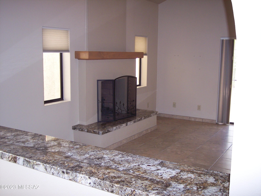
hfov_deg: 47.9
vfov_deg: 36.8
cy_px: 98
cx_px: 130
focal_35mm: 39
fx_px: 294
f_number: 2.8
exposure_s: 1/60
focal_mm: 8
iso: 140
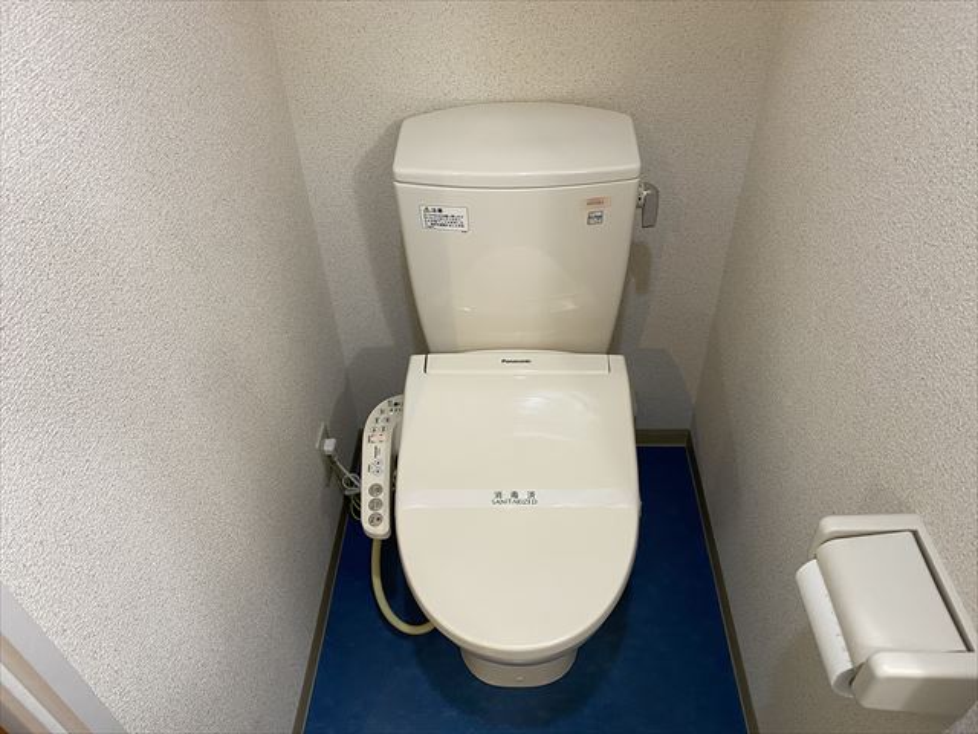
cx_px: 489
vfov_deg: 53.1
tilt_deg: -42.9
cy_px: 367
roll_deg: +2.5
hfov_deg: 67.3
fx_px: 735
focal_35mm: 26
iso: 125
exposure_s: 1/50
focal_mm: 4.25
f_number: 1.8
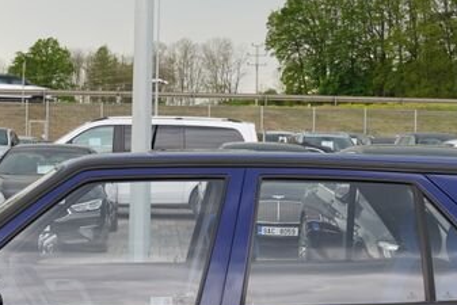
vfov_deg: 17.9
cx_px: 188
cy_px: 222
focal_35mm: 76
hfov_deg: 26.6
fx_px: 965
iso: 100
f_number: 4.5
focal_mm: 25
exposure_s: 1/80
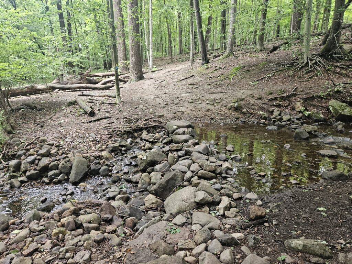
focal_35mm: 23
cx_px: 176
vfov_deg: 58.9
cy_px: 132
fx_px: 234
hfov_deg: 73.9
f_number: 1.8
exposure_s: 1/120
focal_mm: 5.4
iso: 250
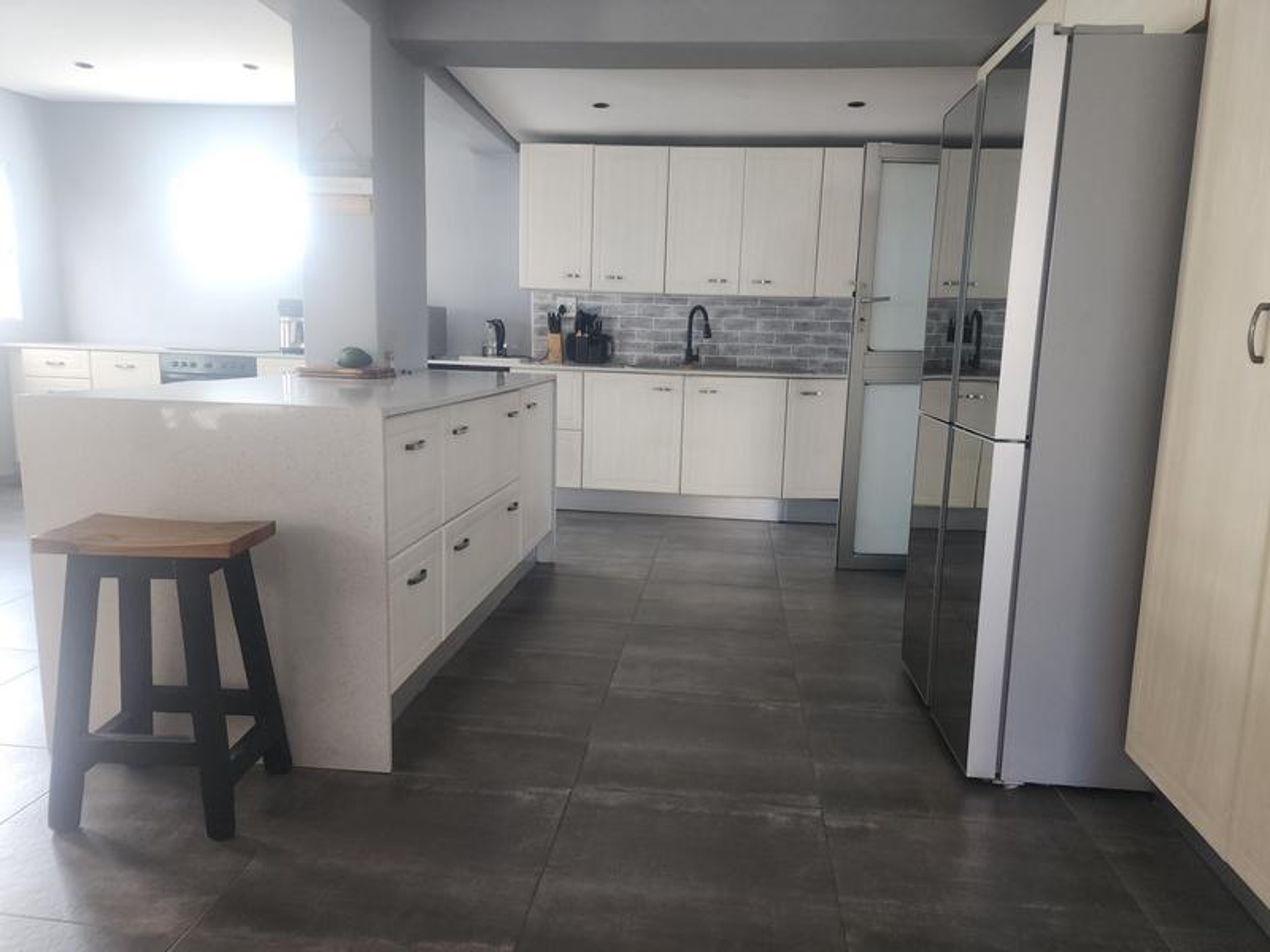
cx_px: 635
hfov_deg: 73.9
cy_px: 476
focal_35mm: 23
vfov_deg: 58.9
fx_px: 844
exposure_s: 1/60
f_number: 1.8
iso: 64
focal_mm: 6.4
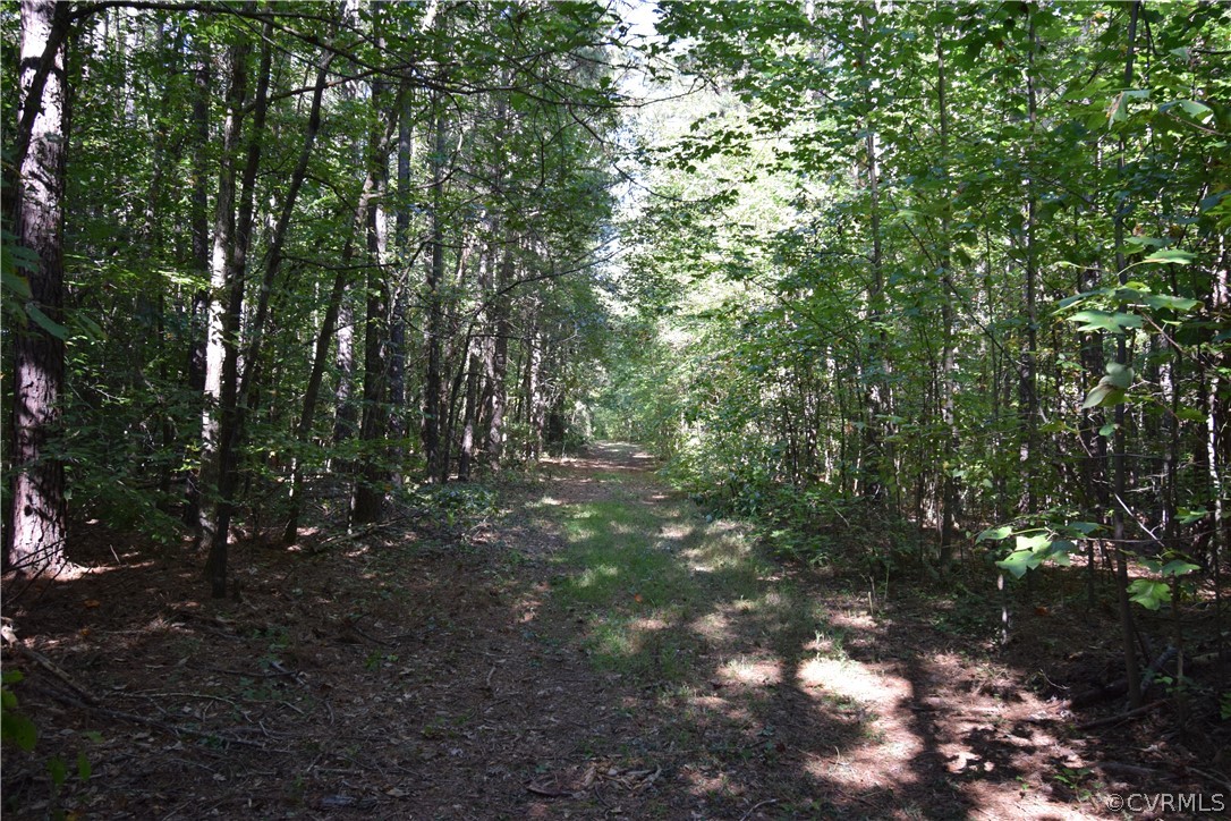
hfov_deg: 61.9
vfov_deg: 43.6
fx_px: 1026
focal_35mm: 30
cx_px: 616
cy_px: 410
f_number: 5.6
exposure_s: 1/60
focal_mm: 20
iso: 500
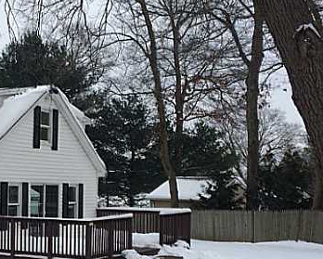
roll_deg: -0.1
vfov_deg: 23.3
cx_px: 42
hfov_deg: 28.2
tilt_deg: -2.3
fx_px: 622
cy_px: 188
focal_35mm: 65
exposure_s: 1/406
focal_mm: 4.15
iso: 32
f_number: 2.2
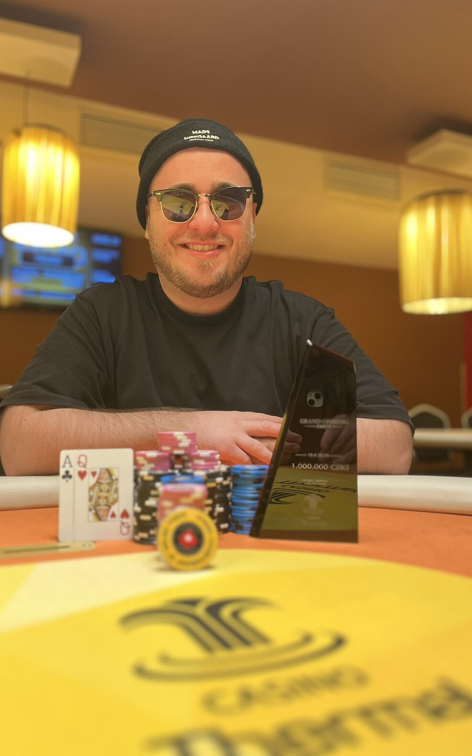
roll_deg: +0.0
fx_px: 576
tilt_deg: +3.5
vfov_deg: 66.5
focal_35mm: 28
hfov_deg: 44.4
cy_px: 372
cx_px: 203
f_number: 1.6
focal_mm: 5.1
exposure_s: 1/49
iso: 160
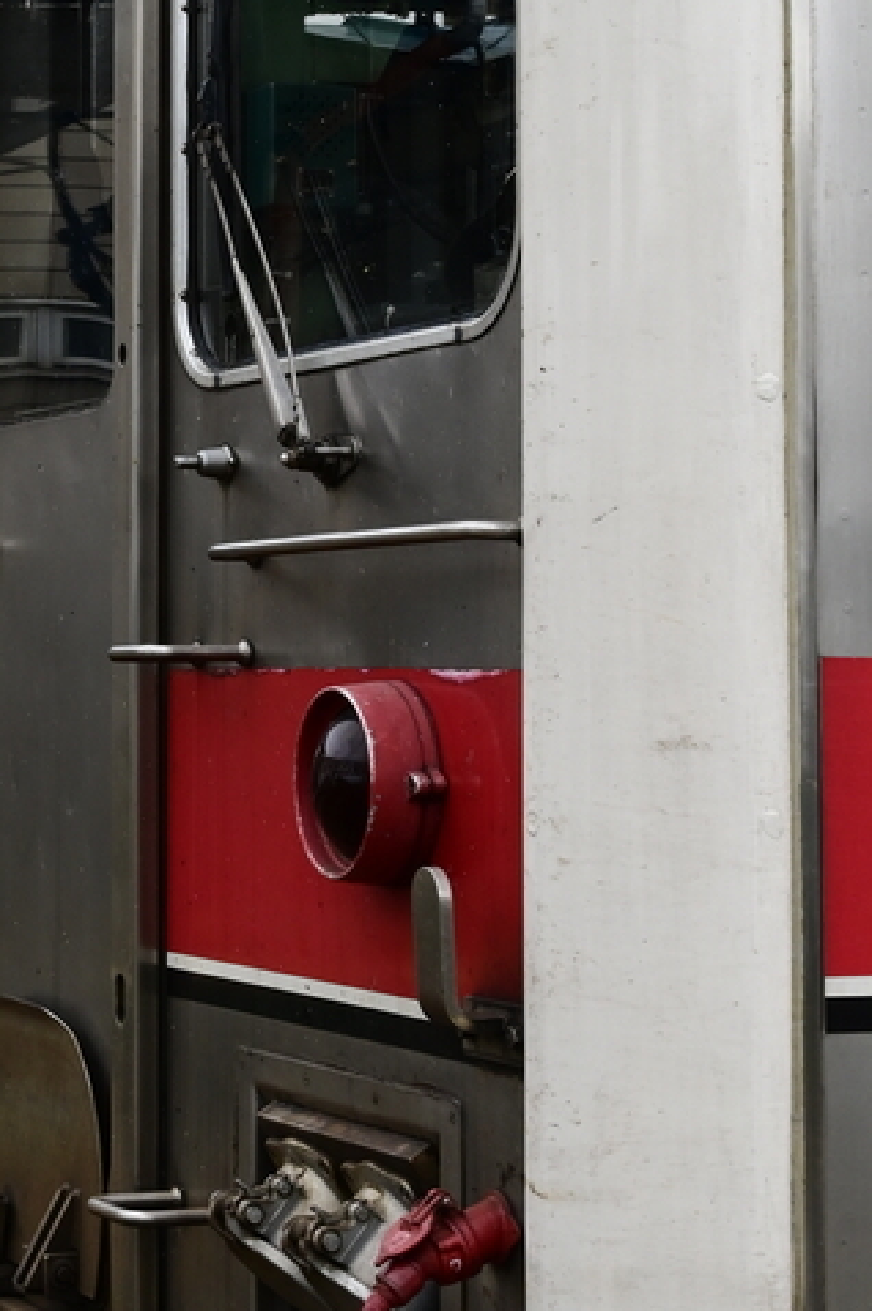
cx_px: -101
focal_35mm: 98
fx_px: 3566
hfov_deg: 13.6
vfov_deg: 20.7
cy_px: 373
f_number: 14
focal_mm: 39
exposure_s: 1/250
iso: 800
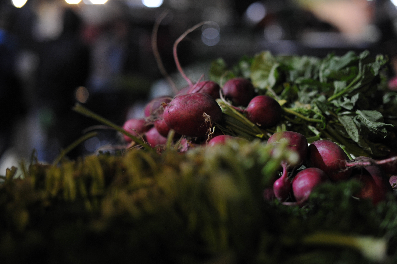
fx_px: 551
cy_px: 132
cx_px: 198
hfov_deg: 39.6
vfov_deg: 27.0
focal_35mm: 50
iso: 1600
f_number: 2.2
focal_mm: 50
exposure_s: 1/60
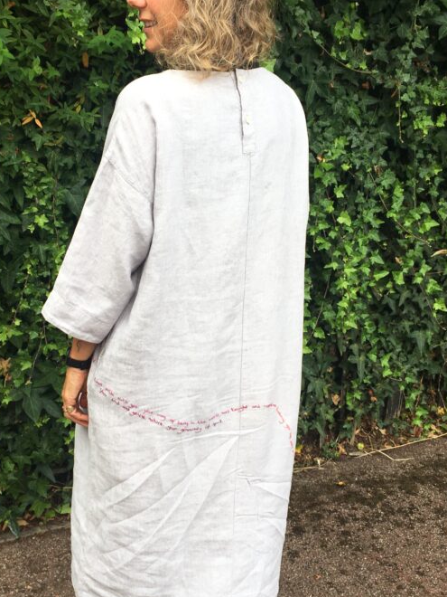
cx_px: 189
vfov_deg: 42.1
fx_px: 775
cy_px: 317
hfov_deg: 32.1
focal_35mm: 45
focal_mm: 4.15
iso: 25
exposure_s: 1/269
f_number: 2.2
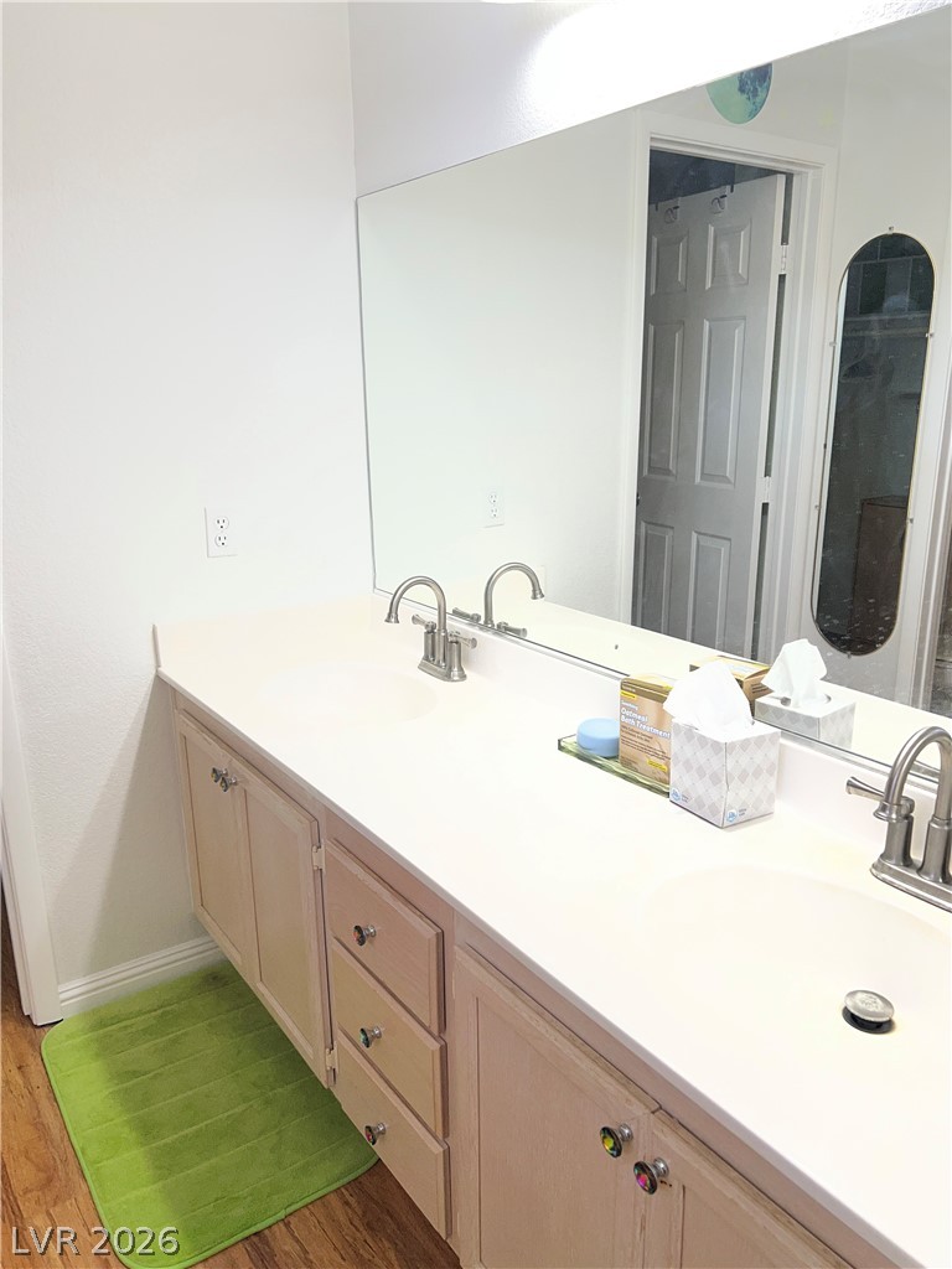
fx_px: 953
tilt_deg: -15.9
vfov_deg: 67.3
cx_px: 476
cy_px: 634
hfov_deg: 53.1
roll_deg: +1.2
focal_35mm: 26
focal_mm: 5.7
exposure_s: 1/120
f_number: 1.5
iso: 64
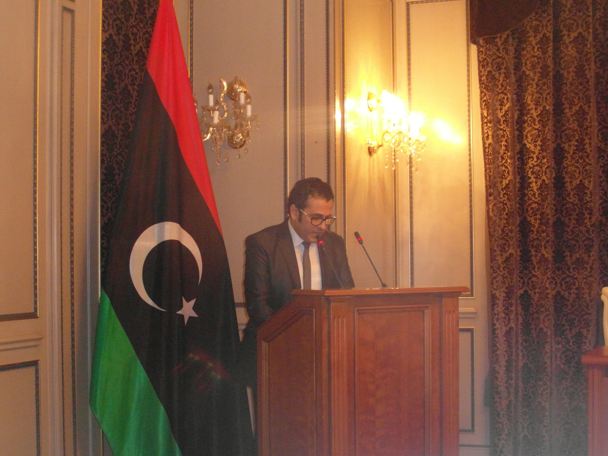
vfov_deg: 23.7
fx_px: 1089
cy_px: 228
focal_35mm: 62
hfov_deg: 31.2
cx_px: 304
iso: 640
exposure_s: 1/45
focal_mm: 10.2
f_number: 4
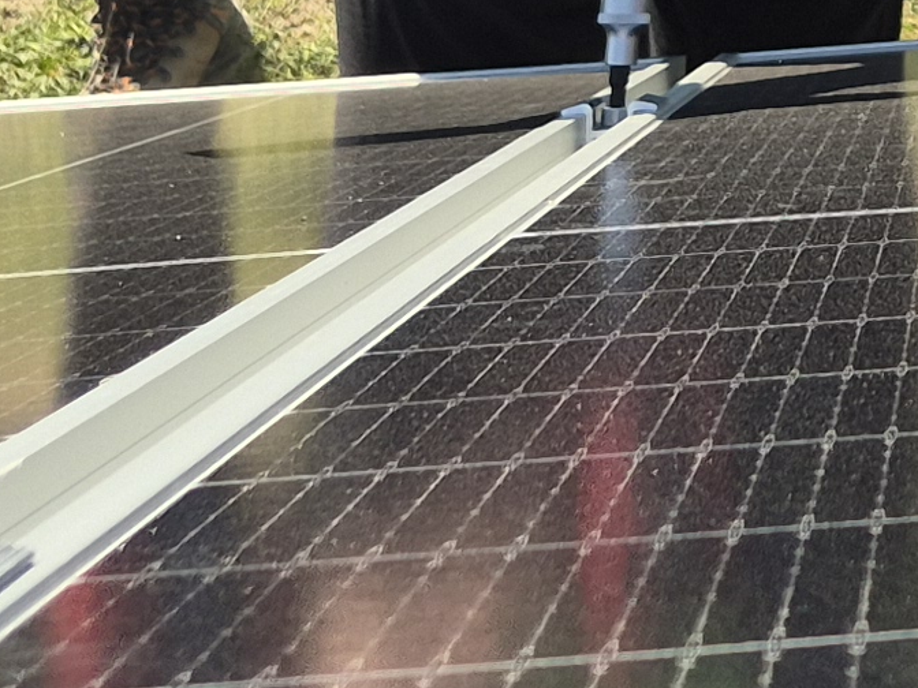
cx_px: 1688
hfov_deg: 13.0
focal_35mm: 137
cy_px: -908
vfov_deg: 9.7
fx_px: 3633
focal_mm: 5.4
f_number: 1.8
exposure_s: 1/1308
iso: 25
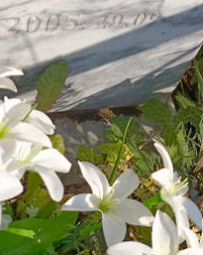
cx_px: -4
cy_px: 33
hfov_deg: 19.5
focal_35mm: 76
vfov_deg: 24.5
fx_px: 572
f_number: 1.69
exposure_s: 1/1230
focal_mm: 4.76
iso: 117
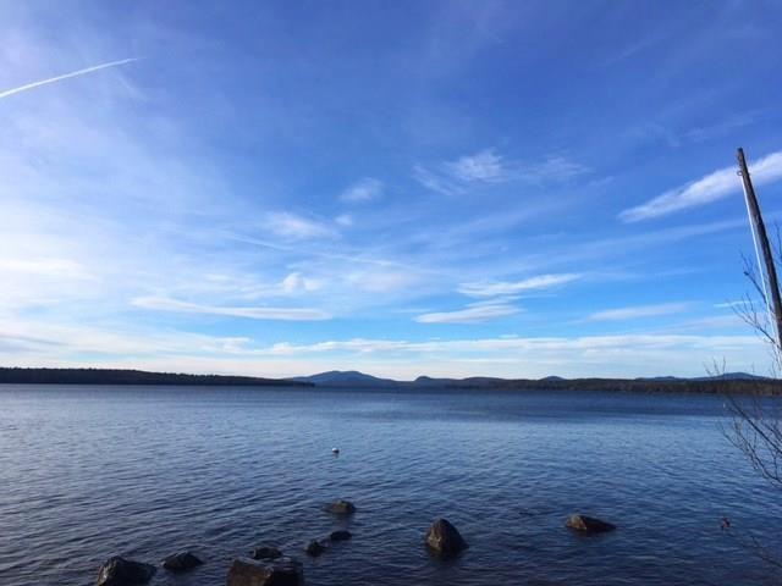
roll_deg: -2.1
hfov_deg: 61.7
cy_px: 293
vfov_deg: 48.2
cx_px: 391
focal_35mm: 29
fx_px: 655
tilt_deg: +6.7
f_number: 2.2
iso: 25
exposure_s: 1/1637
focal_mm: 4.15
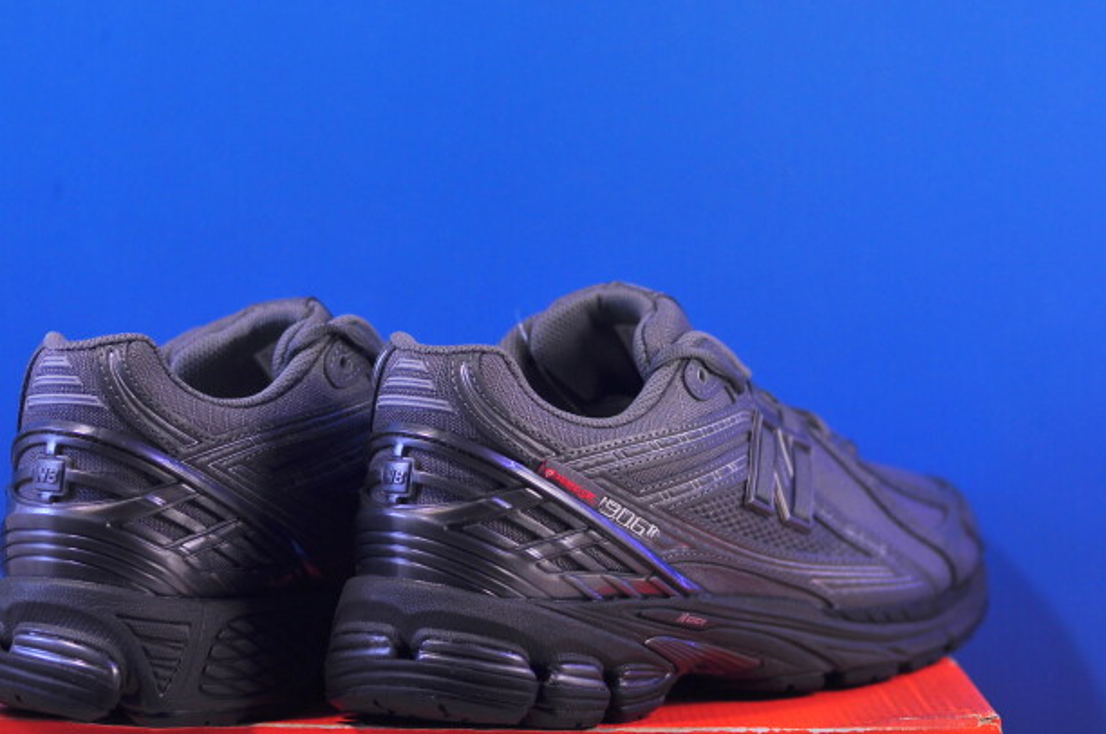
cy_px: 332
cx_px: 434
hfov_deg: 20.8
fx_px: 3006
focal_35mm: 98
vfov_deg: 13.9
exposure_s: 1/320
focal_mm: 50
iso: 250
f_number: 2.8
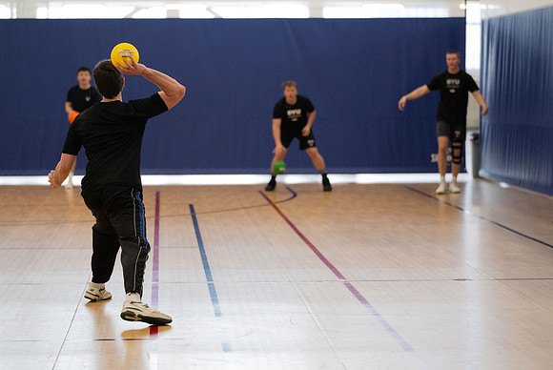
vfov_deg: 12.0
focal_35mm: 114
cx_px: 284
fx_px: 1755
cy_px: 186
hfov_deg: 17.9
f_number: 2.8
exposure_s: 1/1000
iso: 4000
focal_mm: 110
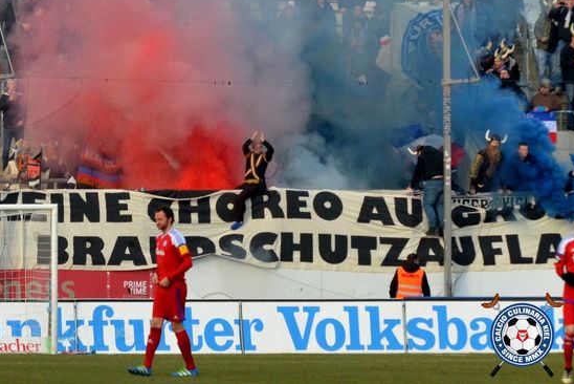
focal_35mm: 211
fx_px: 3358
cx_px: 281
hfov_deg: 9.8
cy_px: 186
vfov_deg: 6.5
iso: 1600
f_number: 7.1
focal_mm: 135
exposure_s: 1/1600
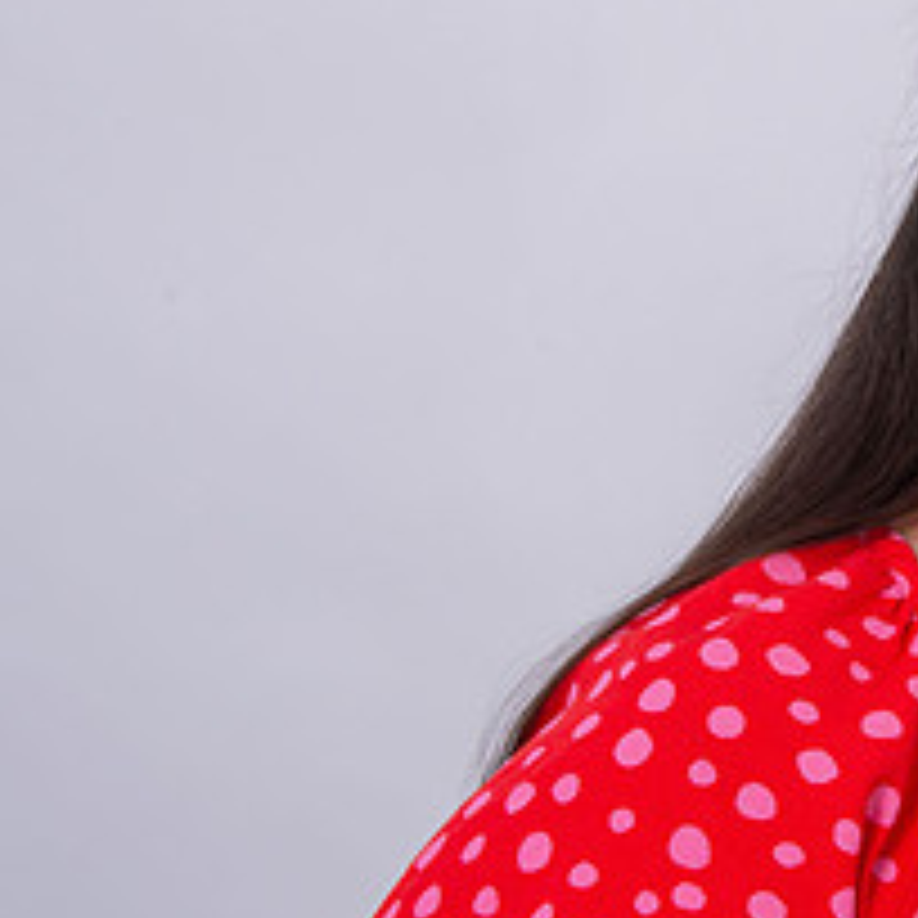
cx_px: 1048
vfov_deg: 15.0
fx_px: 3480
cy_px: 446
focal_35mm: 116
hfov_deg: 14.6
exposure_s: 1/250
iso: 100
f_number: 9
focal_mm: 48
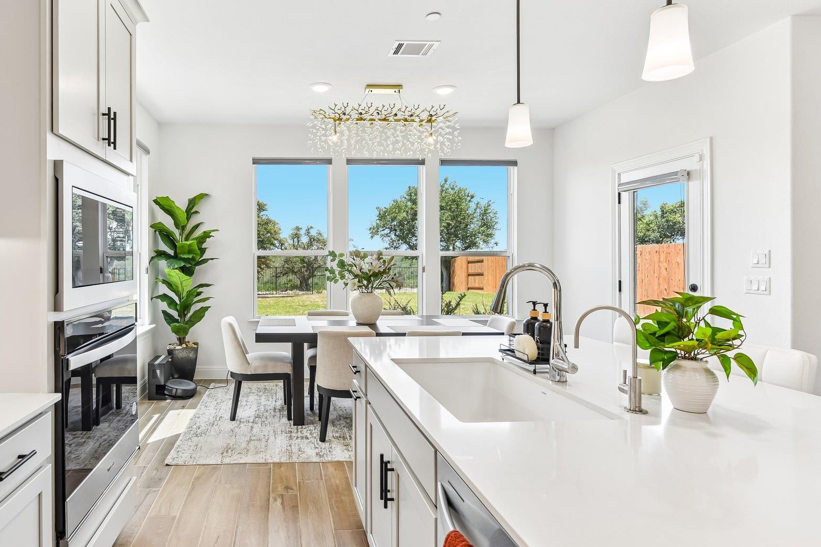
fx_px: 479
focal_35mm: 21
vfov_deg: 59.5
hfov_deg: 79.3
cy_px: 275
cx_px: 294
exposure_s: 1/30
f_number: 8
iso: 100
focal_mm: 16
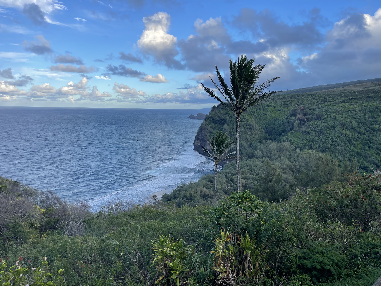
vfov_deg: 54.9
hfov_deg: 69.4
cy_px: 143
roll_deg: -0.4
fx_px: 275
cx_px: 190
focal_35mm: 25
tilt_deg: -6.6
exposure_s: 1/1188
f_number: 1.6
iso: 32
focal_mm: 5.1
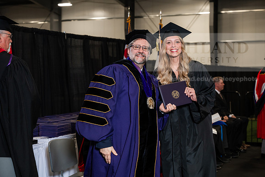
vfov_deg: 20.0
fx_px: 501
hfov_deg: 29.6
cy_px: 88
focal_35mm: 68
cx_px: 132
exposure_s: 1/200
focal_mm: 68
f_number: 4.5
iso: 1250
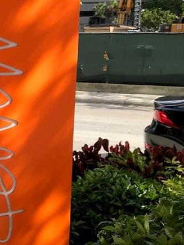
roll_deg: -0.6
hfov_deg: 17.8
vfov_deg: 25.3
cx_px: -60
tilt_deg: -9.7
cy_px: 144
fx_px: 546
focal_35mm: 77
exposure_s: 1/660
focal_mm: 3.99
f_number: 1.8
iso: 20
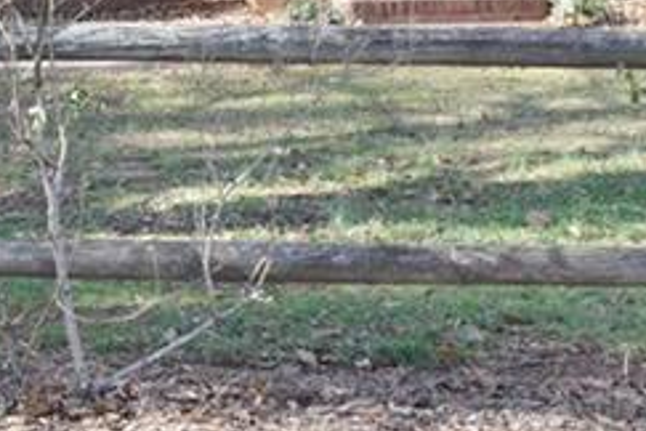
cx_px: -117
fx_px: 2727
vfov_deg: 8.9
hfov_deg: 13.2
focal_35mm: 152
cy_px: -130
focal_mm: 24
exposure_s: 1/250
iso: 400
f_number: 8
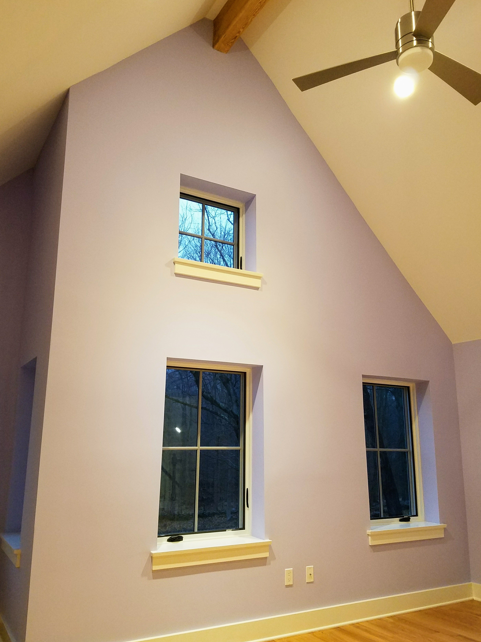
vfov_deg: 63.4
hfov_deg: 49.7
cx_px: 248
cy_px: 325
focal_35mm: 28
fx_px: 519
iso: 200
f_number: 1.7
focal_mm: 4.2
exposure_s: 1/24
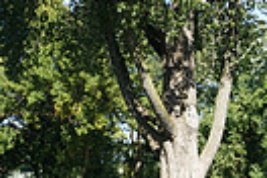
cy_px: 373
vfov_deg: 8.9
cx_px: 409
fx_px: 1075
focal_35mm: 145
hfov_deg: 13.3
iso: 200
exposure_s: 1/250
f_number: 7.1
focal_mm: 33
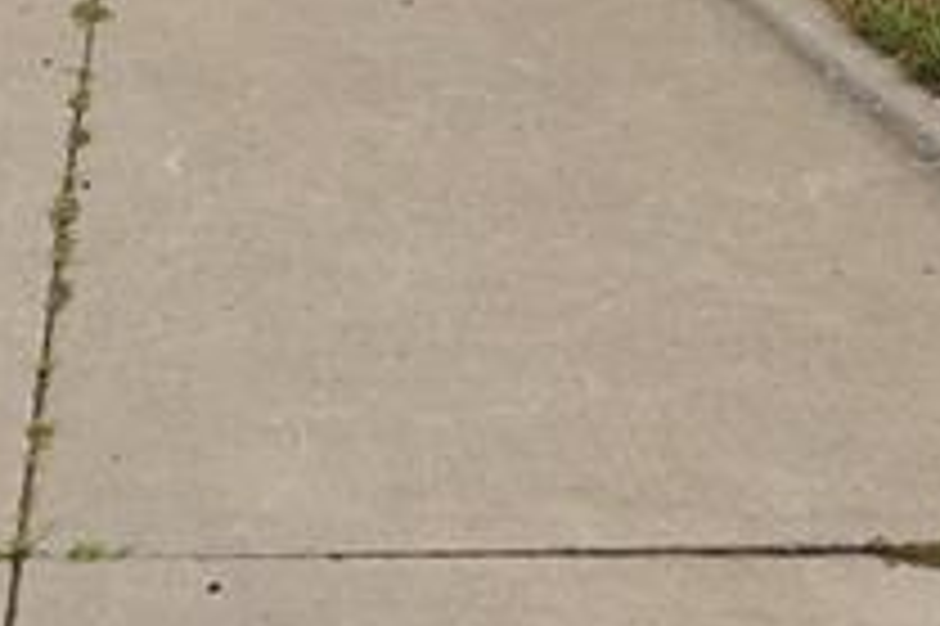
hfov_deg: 20.6
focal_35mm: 98
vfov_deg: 11.8
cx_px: 198
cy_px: -784
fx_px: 2557
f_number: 2
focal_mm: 7.6
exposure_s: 1/5000
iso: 125
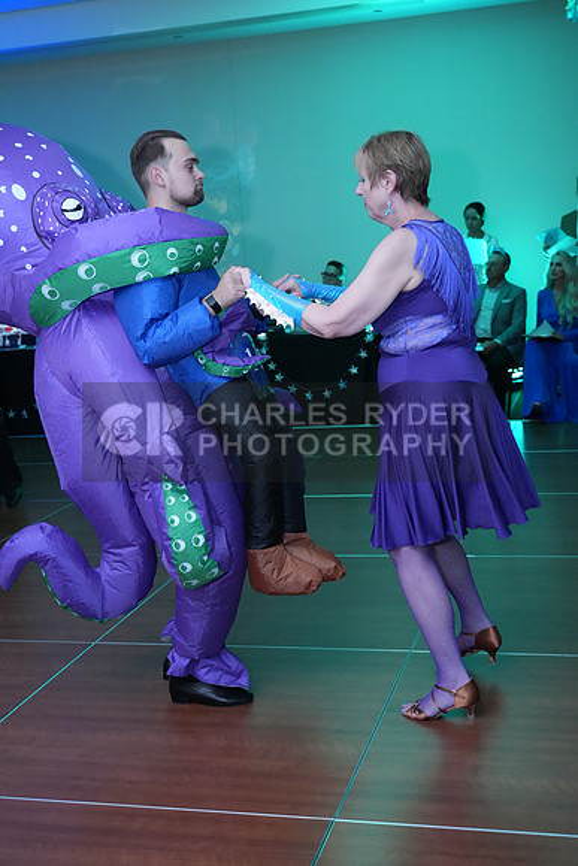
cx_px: 289
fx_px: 1083
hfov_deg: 29.9
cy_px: 433
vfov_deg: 43.6
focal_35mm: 45
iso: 8000
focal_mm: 45
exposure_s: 1/200
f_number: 4
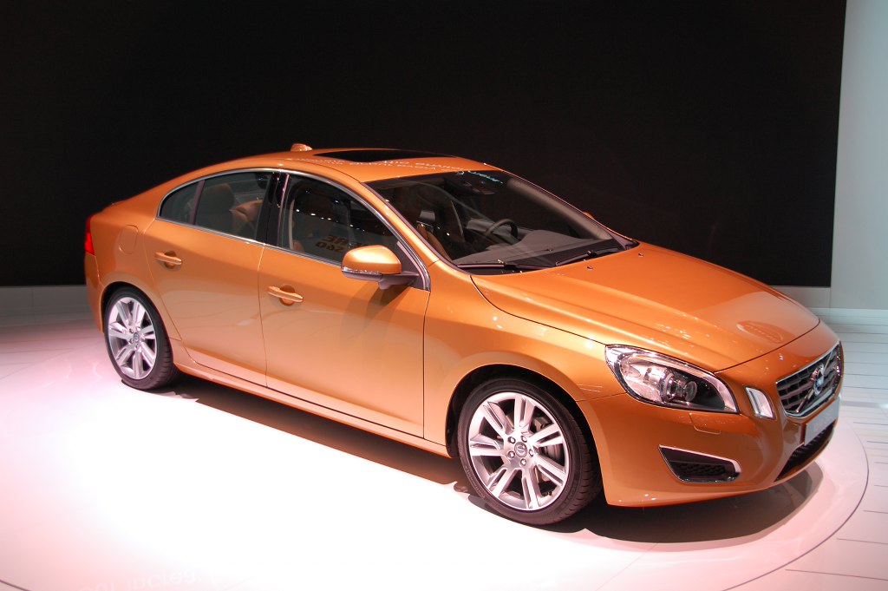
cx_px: 444
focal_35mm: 39
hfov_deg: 49.6
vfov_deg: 34.2
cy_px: 296
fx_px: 961
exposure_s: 1/100
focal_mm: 26
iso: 400
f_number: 5
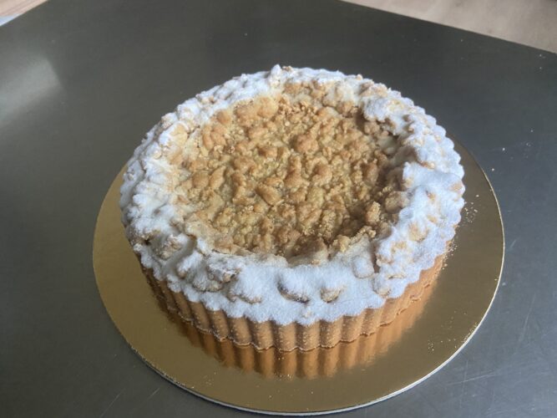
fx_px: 418
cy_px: 209
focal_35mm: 26
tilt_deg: -53.4
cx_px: 278
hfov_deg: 67.3
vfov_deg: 53.0
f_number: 1.8
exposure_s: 1/40
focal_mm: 4.25
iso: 500
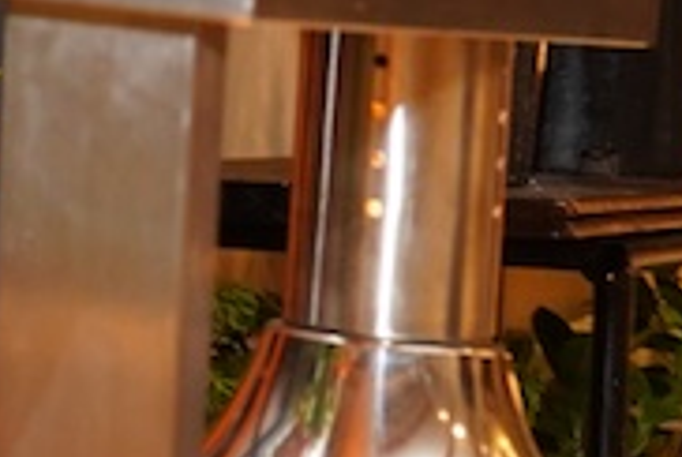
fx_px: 4118
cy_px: 618
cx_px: 1720
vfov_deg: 6.3
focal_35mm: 217
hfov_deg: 8.5
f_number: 5
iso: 1600
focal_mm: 33
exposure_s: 1/160
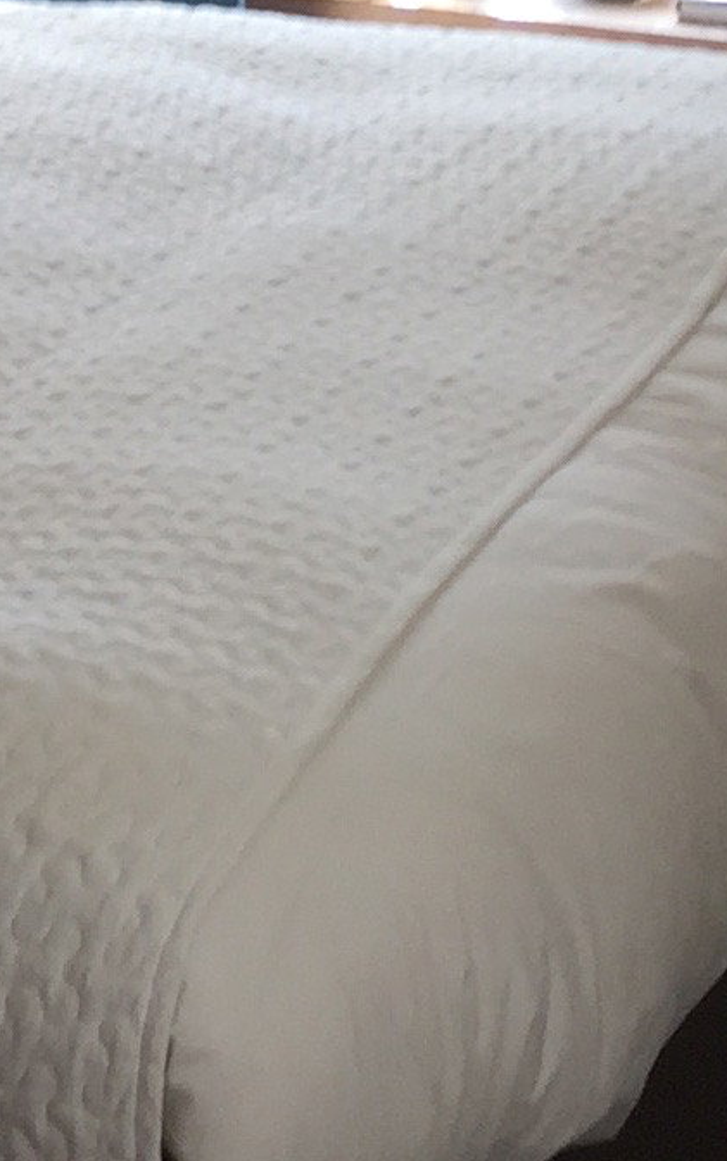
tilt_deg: -4.9
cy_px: -495
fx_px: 4720
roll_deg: +0.8
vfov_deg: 13.4
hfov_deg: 8.2
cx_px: -919
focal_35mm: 149
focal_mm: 4.15
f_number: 2.2
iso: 32
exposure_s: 1/50
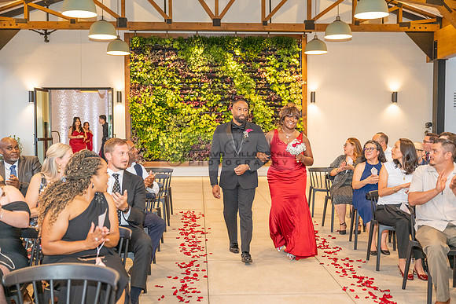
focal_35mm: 43
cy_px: 152
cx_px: 228
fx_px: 545
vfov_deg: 31.2
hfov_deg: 45.4
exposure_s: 1/200
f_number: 2.8
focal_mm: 43
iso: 1000
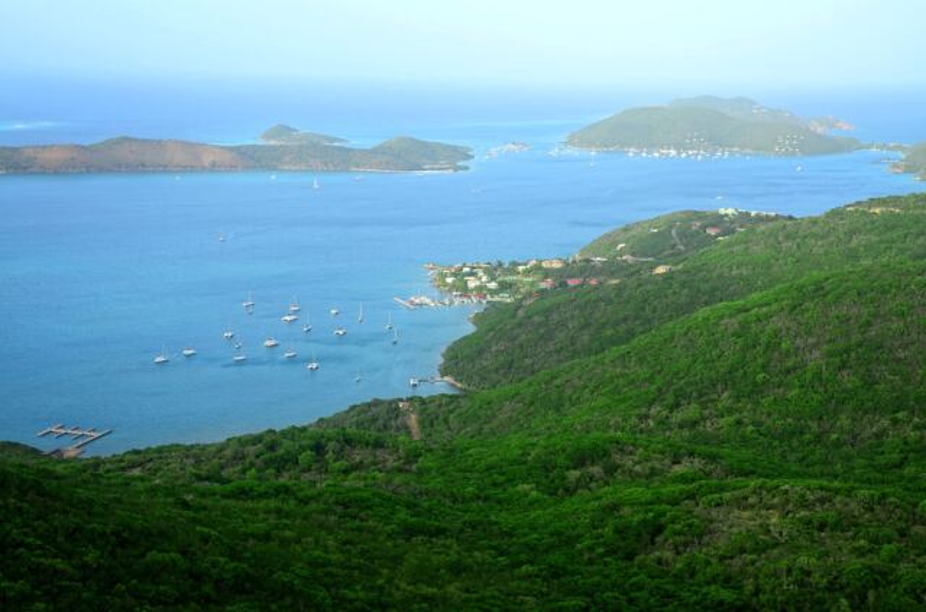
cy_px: 306
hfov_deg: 41.2
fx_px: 1231
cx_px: 463
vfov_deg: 27.9
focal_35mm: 48
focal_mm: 32
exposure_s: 1/25
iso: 100
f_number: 14
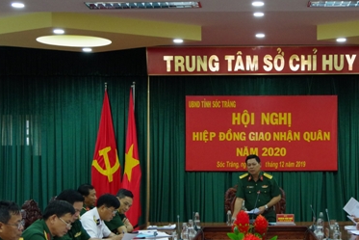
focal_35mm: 79
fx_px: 788
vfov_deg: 17.3
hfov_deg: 25.4
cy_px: 158
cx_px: 255
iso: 3200
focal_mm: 31
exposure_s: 1/60
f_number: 5.6
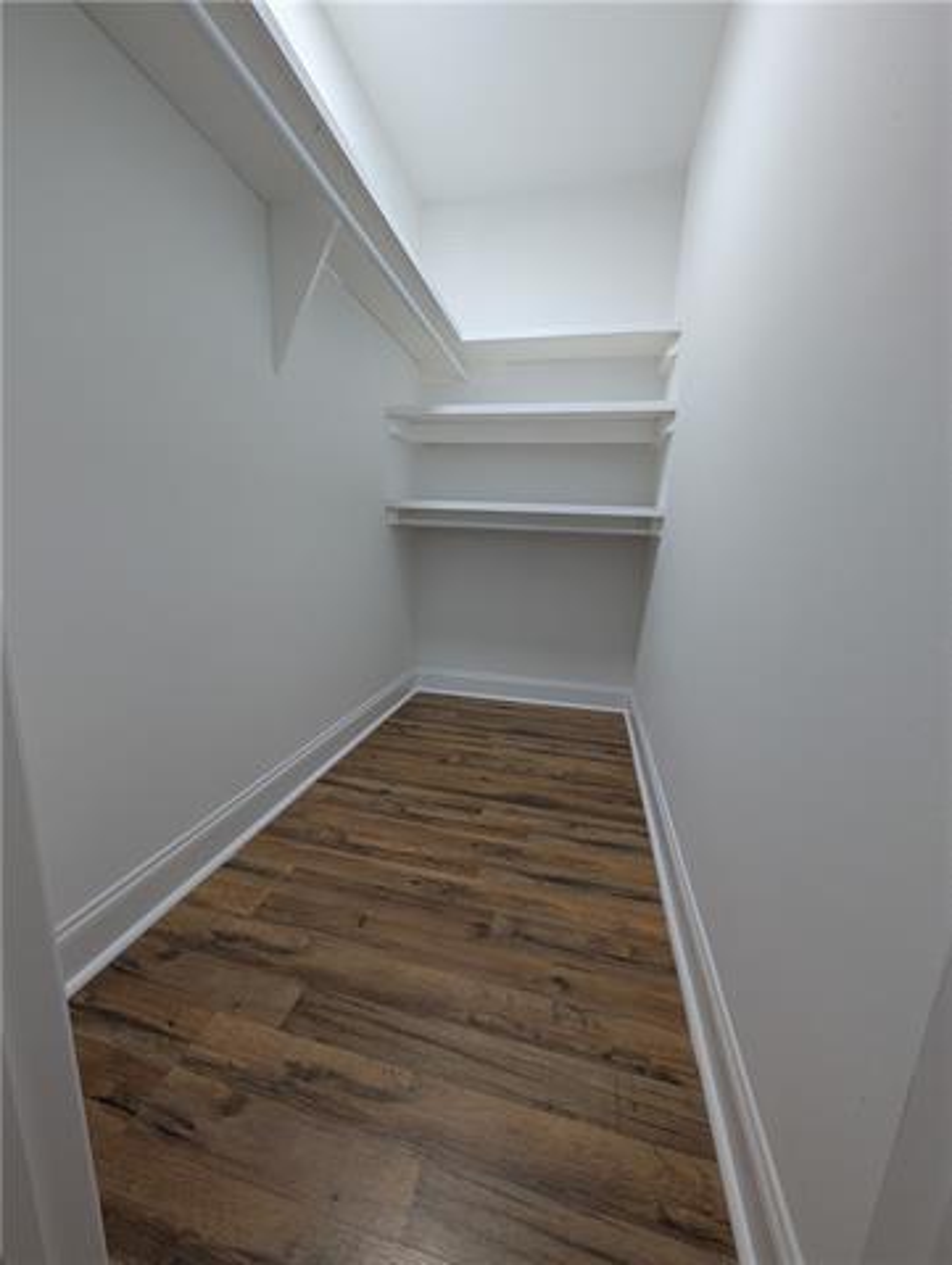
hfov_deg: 94.6
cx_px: 476
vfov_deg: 110.5
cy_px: 632
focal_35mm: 12
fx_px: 439
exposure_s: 1/60
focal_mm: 2.02
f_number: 1.7
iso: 79
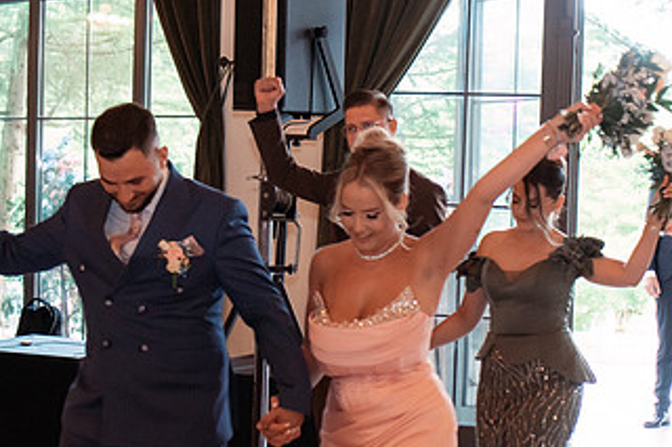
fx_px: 1530
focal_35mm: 82
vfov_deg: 16.6
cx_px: 383
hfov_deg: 24.8
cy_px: 284
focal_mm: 35
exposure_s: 1/250
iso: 1250
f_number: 3.5
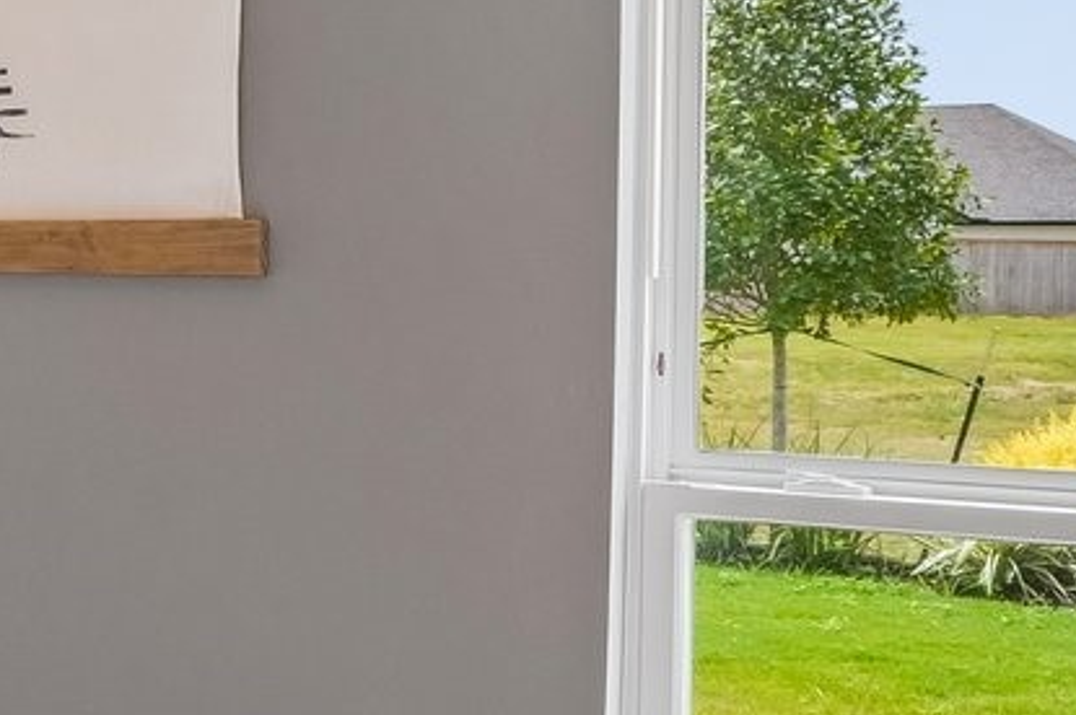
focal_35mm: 79
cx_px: -965
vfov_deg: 17.2
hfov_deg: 18.6
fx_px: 2359
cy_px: 247
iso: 400
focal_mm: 16
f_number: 8
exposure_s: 1/60
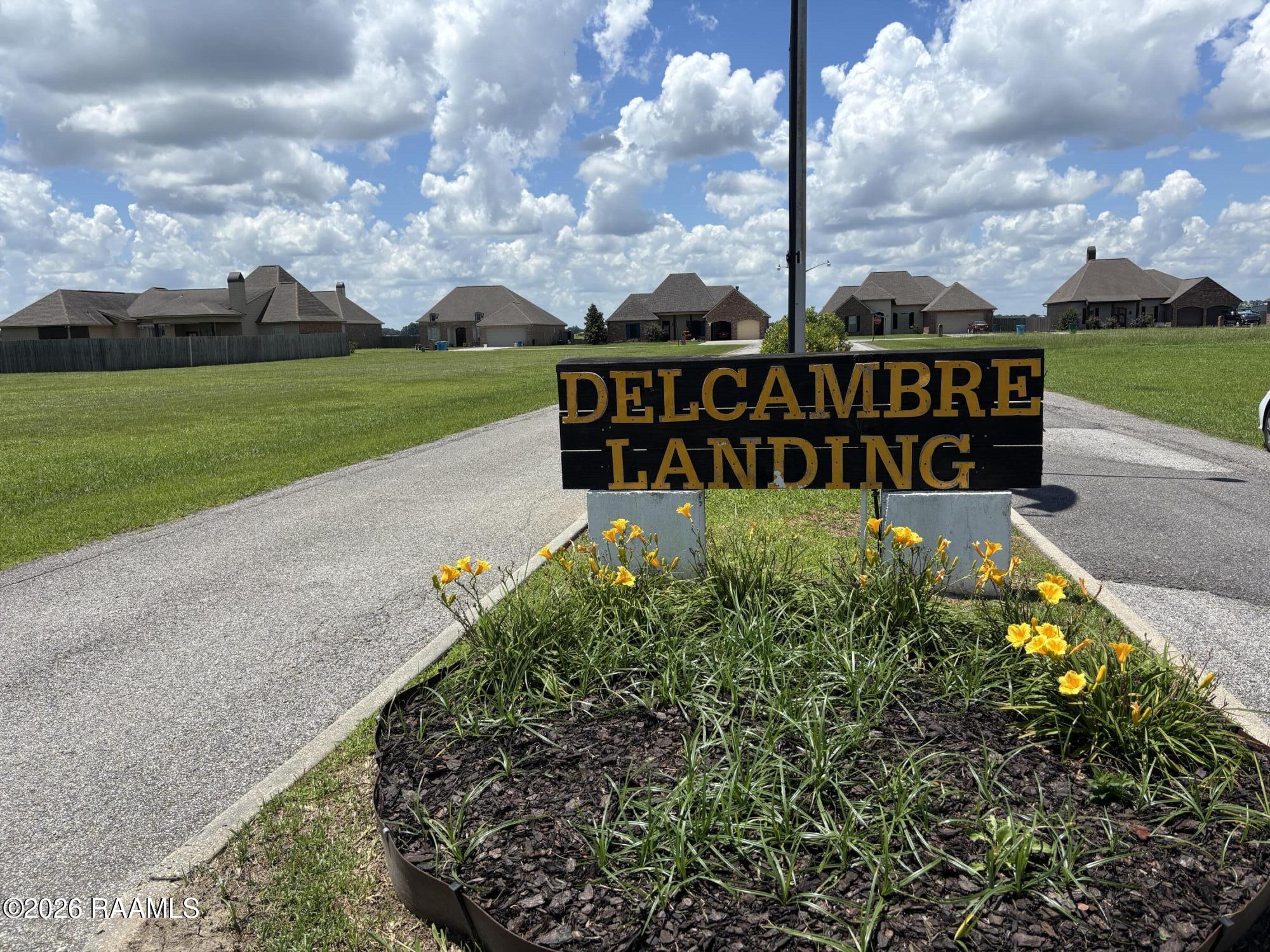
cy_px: 476
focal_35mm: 26
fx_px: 954
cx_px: 635
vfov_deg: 53.1
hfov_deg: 67.3
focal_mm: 5.96
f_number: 1.6
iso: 50
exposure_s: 1/4854
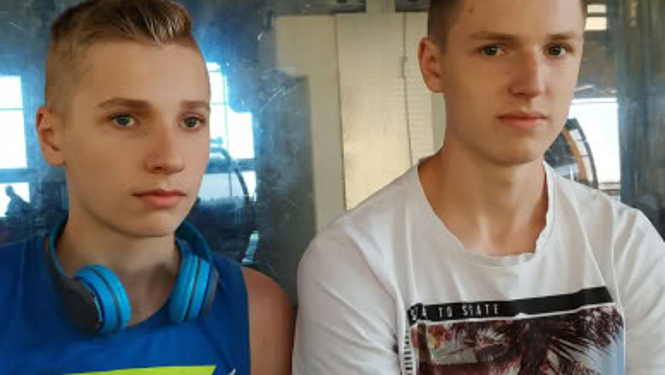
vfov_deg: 42.6
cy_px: 234
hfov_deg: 69.8
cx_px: 340
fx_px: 476
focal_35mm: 27
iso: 200
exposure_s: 1/101
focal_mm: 3.94
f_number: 1.9
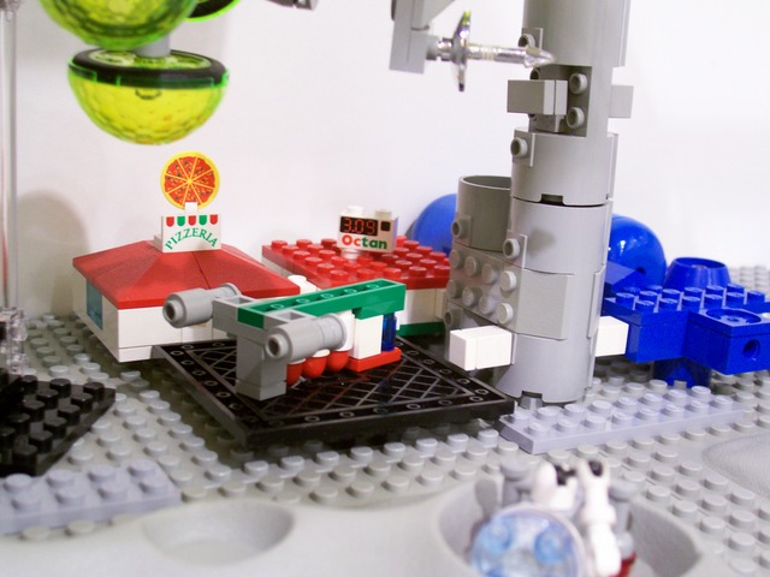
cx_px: 385
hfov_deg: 36.2
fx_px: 1179
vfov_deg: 27.5
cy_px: 288
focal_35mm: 53
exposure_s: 1/16.3
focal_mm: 8.7
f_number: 3.2
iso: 160
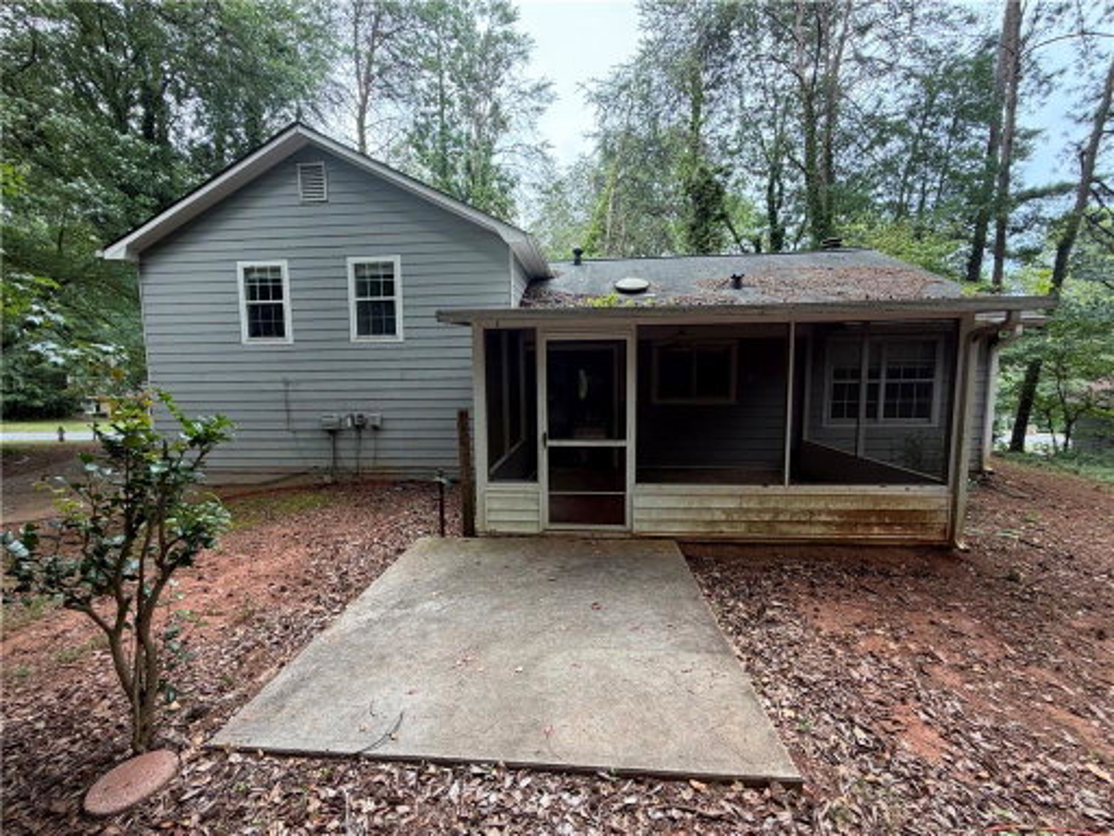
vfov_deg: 85.7
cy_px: 418
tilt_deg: -5.5
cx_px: 557
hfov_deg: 102.1
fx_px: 451
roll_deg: +1.3
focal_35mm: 14
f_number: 2.2
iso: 100
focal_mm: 2.22
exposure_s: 1/121
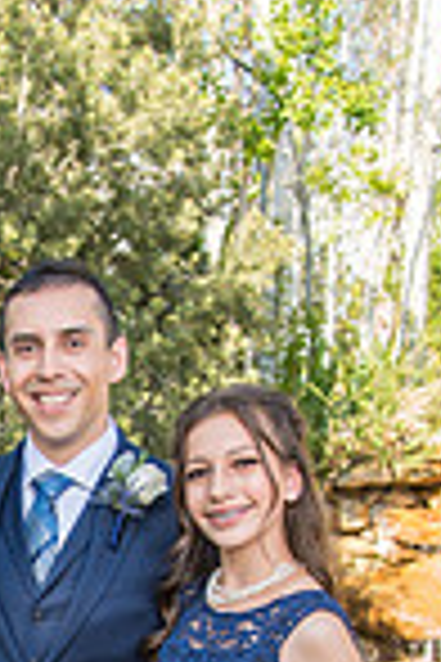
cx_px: -76
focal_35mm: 92
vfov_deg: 20.9
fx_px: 1690
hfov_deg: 14.4
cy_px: 748
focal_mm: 30
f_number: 5
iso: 100
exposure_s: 1/160
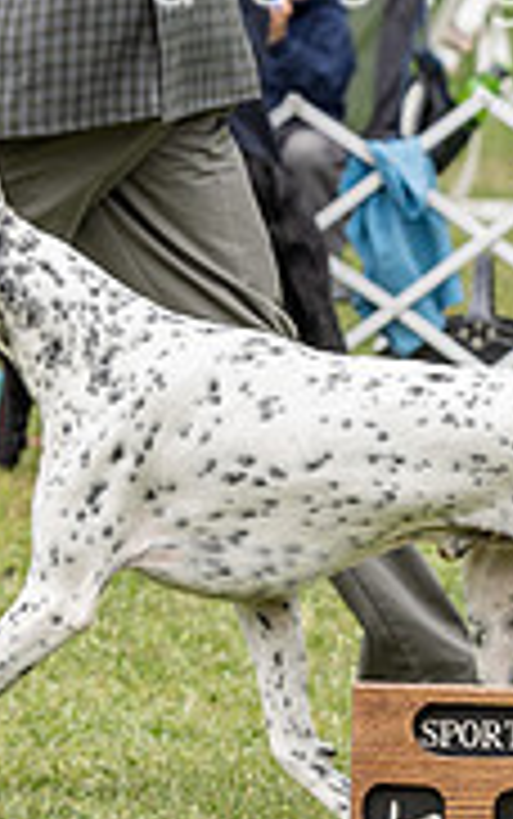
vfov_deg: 4.3
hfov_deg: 2.7
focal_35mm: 484
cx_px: -87
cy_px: 185
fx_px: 10810
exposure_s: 1/800
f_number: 4.5
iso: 400
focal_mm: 119
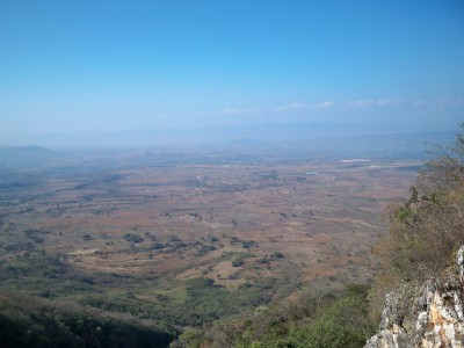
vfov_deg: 40.7
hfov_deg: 52.6
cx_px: 232
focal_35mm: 35
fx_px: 469
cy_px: 174
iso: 64
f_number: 4.7
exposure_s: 1/500
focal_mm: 6.3
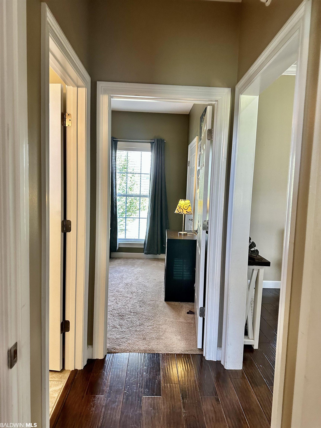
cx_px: 160
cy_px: 214
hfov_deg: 56.8
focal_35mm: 24
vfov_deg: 71.6
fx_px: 297
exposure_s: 1/60
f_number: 1.78
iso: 200
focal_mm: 6.86
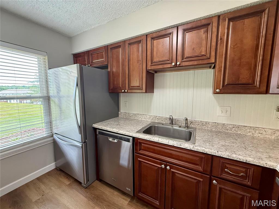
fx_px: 113
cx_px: 140
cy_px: 104
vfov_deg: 85.7
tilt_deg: -5.0
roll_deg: -0.4
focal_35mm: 14
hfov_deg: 102.1
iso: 250
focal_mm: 2.22
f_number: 2.2
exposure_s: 1/60
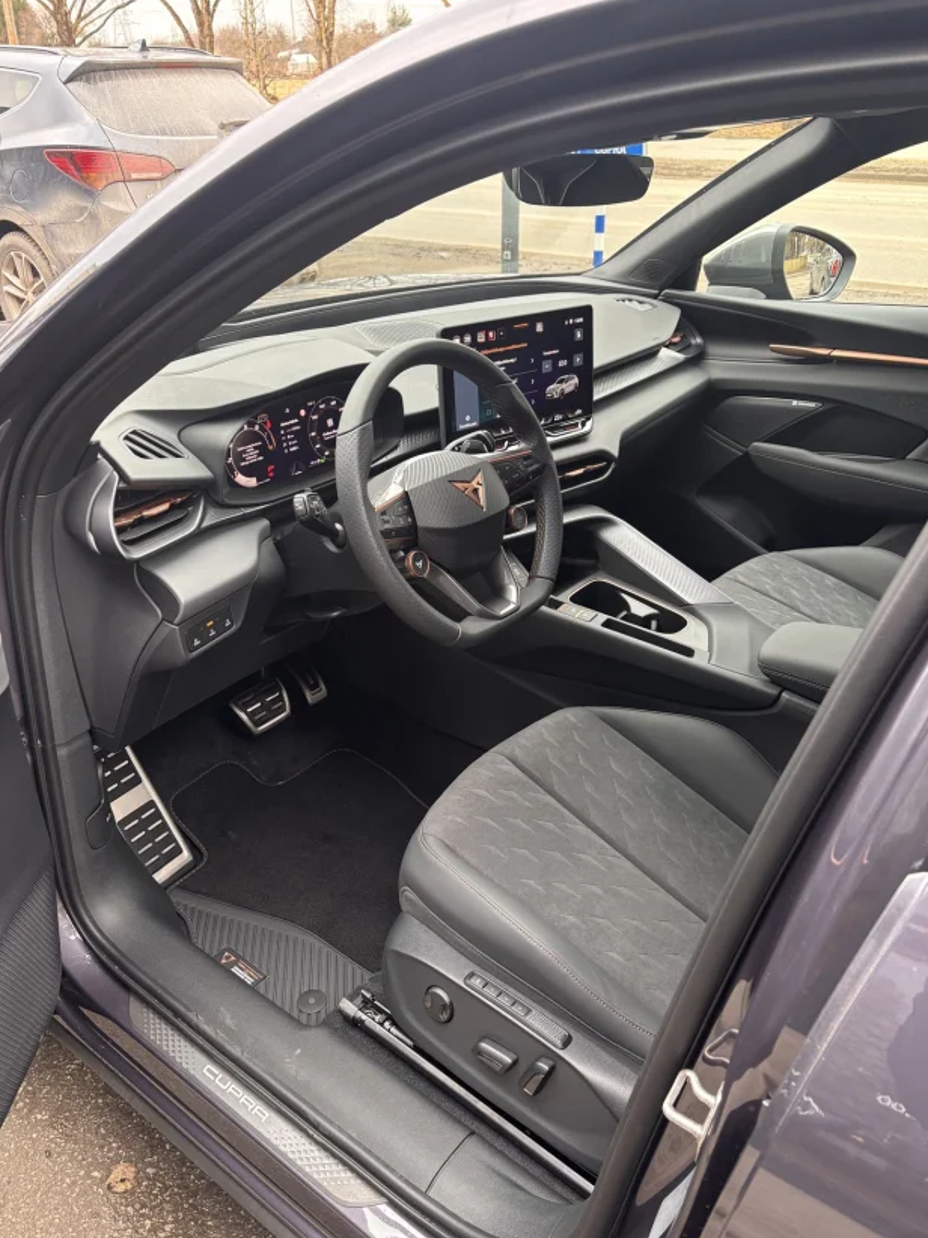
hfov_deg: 51.3
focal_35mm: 27
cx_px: 458
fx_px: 966
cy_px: 639
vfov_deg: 65.3
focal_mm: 5.96
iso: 125
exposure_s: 1/121
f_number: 1.6
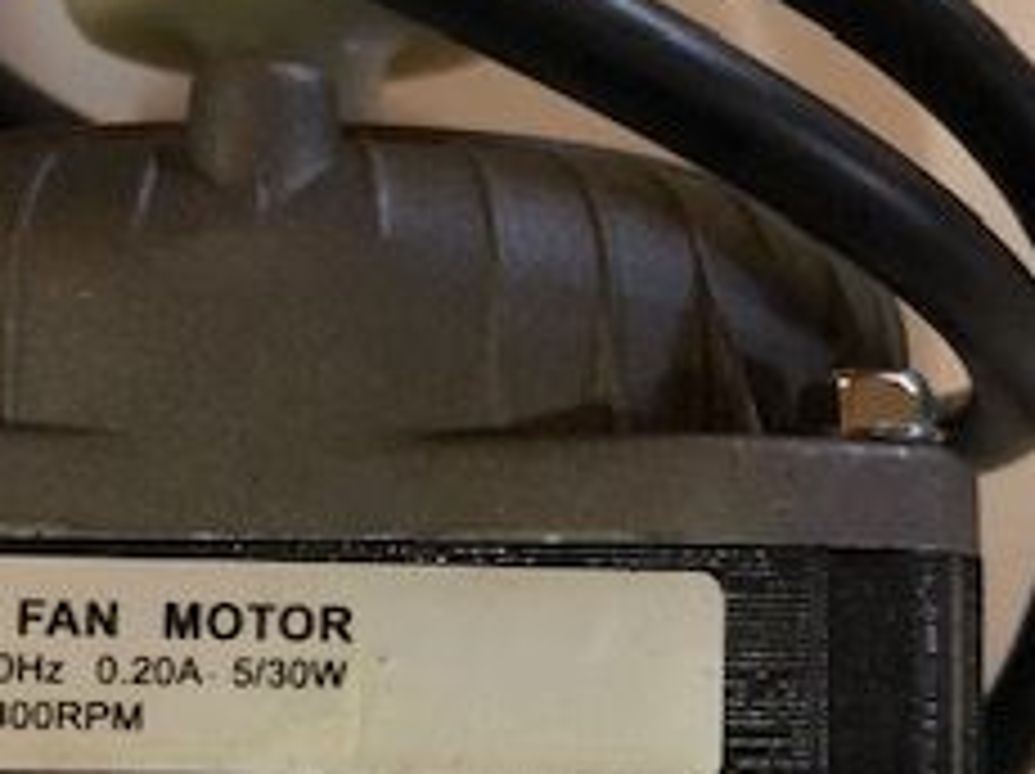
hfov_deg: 25.0
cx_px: 396
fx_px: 2330
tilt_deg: -88.4
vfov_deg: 18.7
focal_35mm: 78
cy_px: 585
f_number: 1.8
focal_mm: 3.99
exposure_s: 1/5
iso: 80
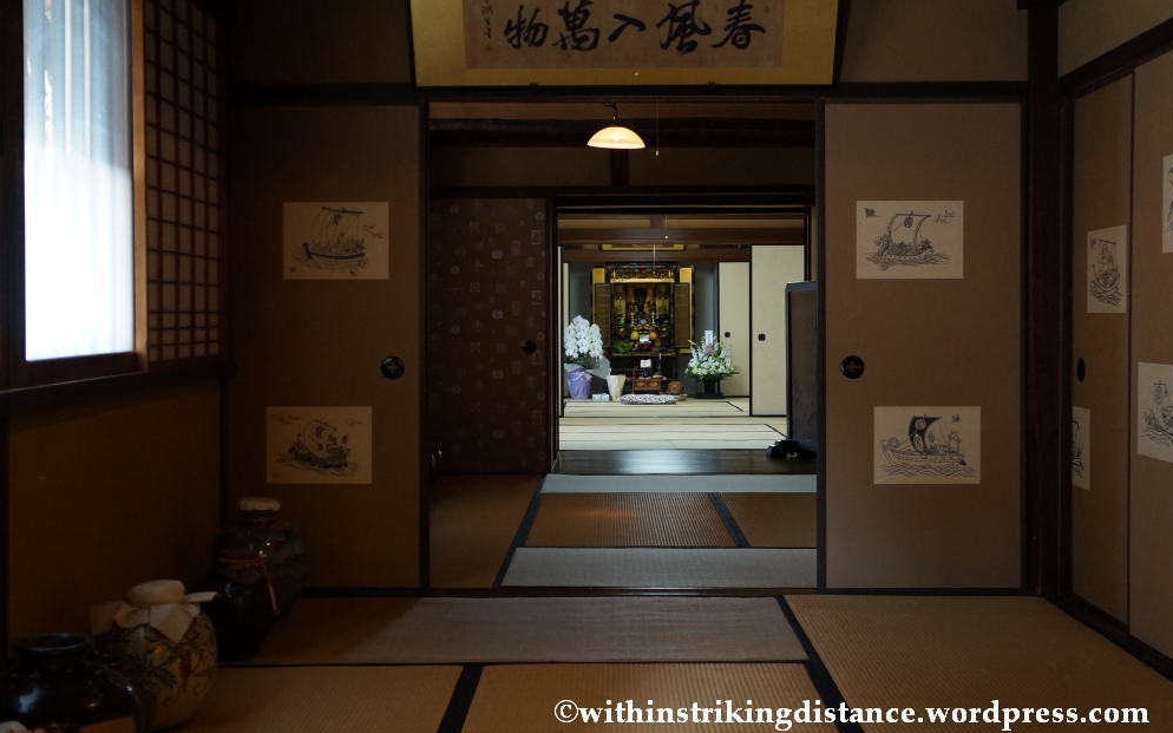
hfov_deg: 46.2
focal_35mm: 43
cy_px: 353
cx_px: 589
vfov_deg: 29.9
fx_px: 1374
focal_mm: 28
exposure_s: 1/60
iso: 1600
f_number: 4
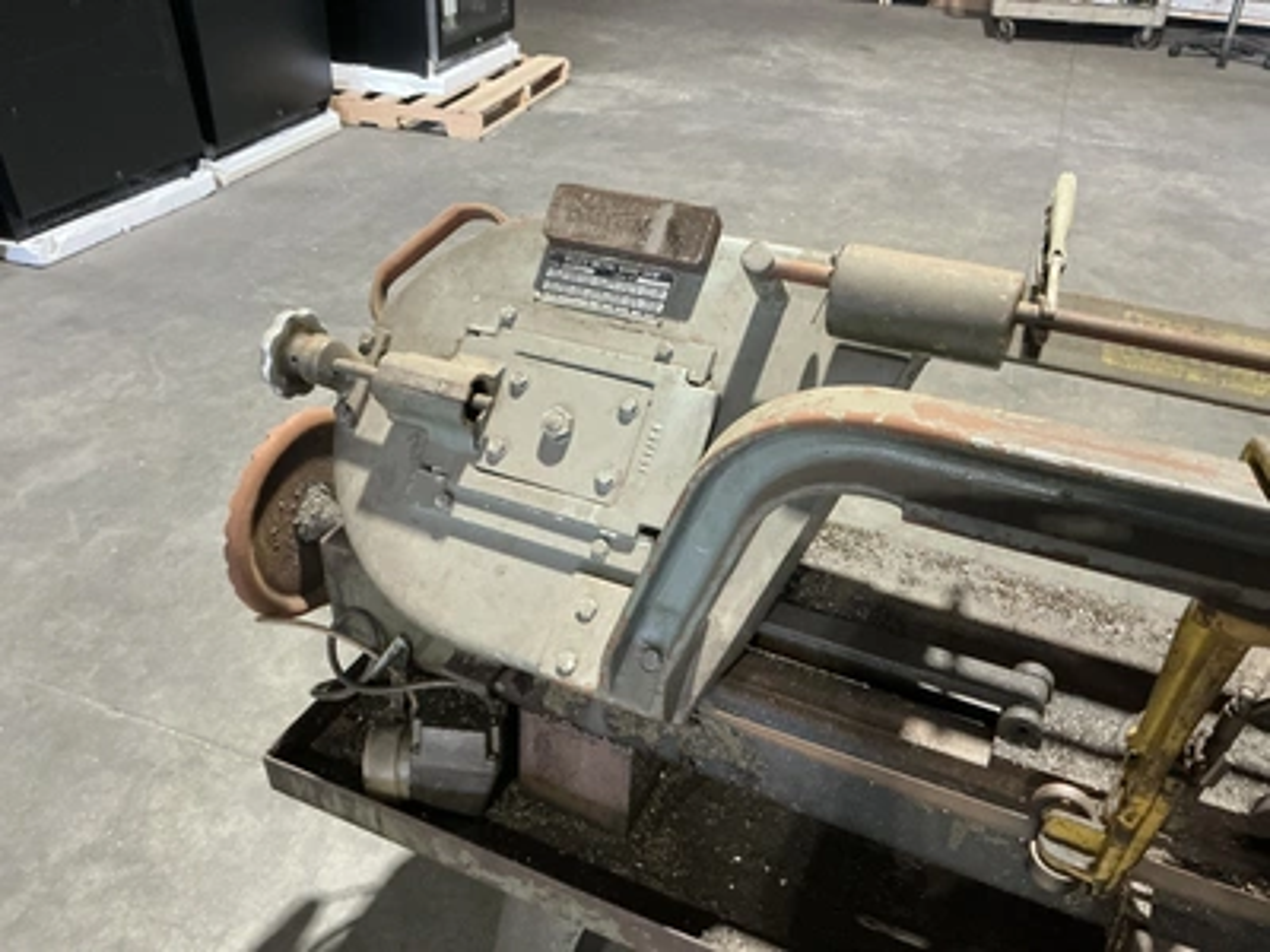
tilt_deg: -34.0
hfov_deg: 63.4
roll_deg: -2.1
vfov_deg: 49.7
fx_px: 1027
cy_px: 476
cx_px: 635
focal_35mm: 28
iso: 320
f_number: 1.8
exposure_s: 1/40
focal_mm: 3
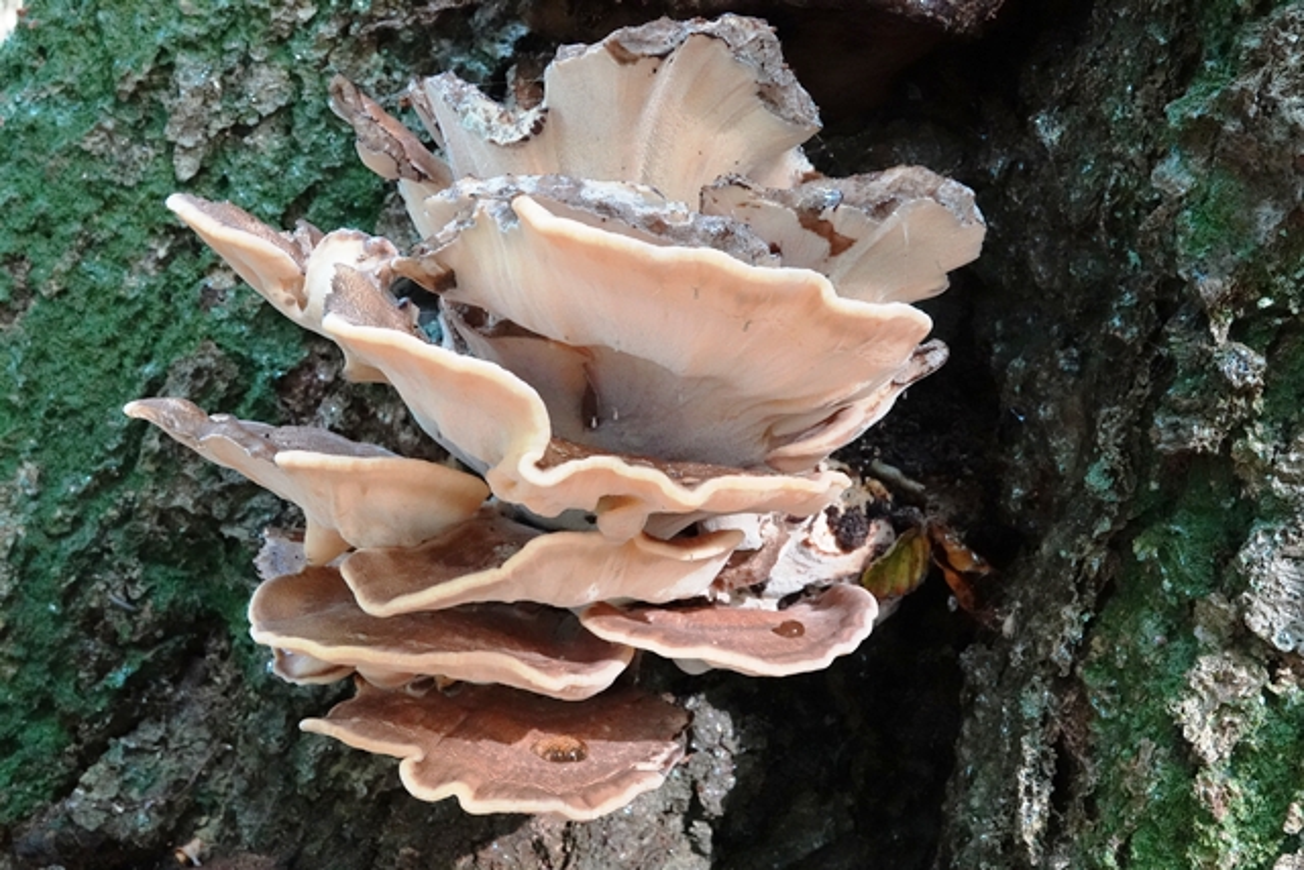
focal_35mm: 43
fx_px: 1558
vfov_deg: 31.2
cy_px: 435
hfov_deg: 45.4
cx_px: 652
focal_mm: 15.73
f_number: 8
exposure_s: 1/50
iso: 3200
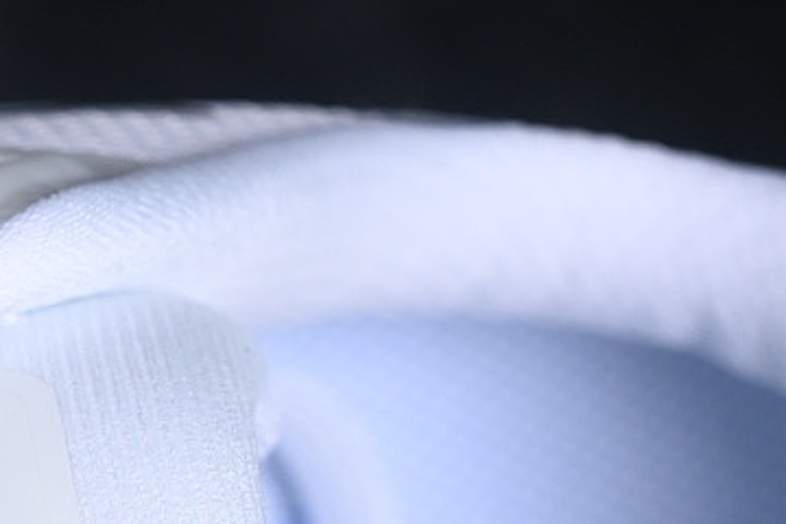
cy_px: 745
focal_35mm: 225
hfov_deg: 9.1
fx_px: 4912
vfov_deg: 6.0
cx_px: -70
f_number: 7.1
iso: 160
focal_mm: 50
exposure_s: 1/80
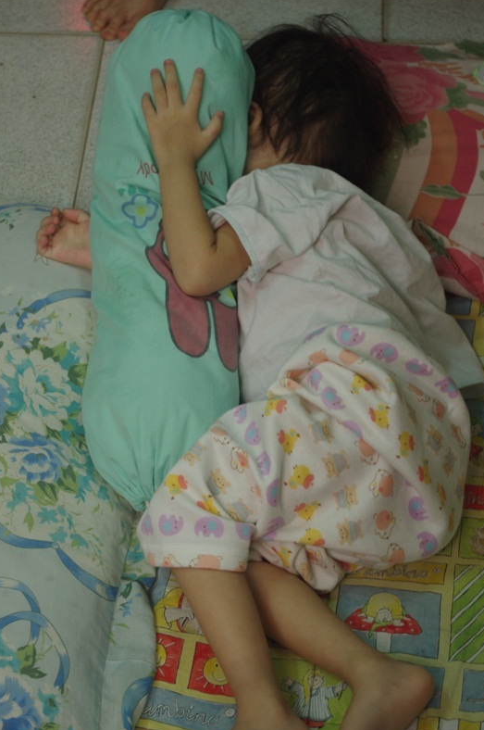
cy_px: 398
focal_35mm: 94
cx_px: 272
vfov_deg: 21.7
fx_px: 1901
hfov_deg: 14.5
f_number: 5.6
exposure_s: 1/15
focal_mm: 55
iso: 400
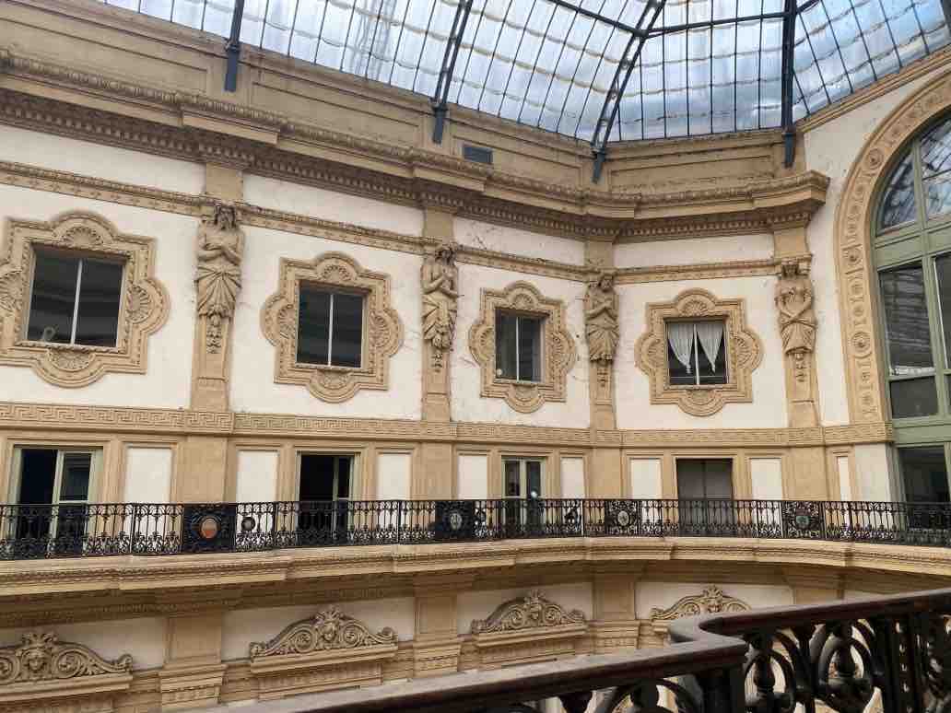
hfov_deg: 67.3
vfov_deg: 53.1
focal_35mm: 26
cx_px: 476
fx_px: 714
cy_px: 356
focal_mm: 4.25
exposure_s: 1/200
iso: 32
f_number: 1.8
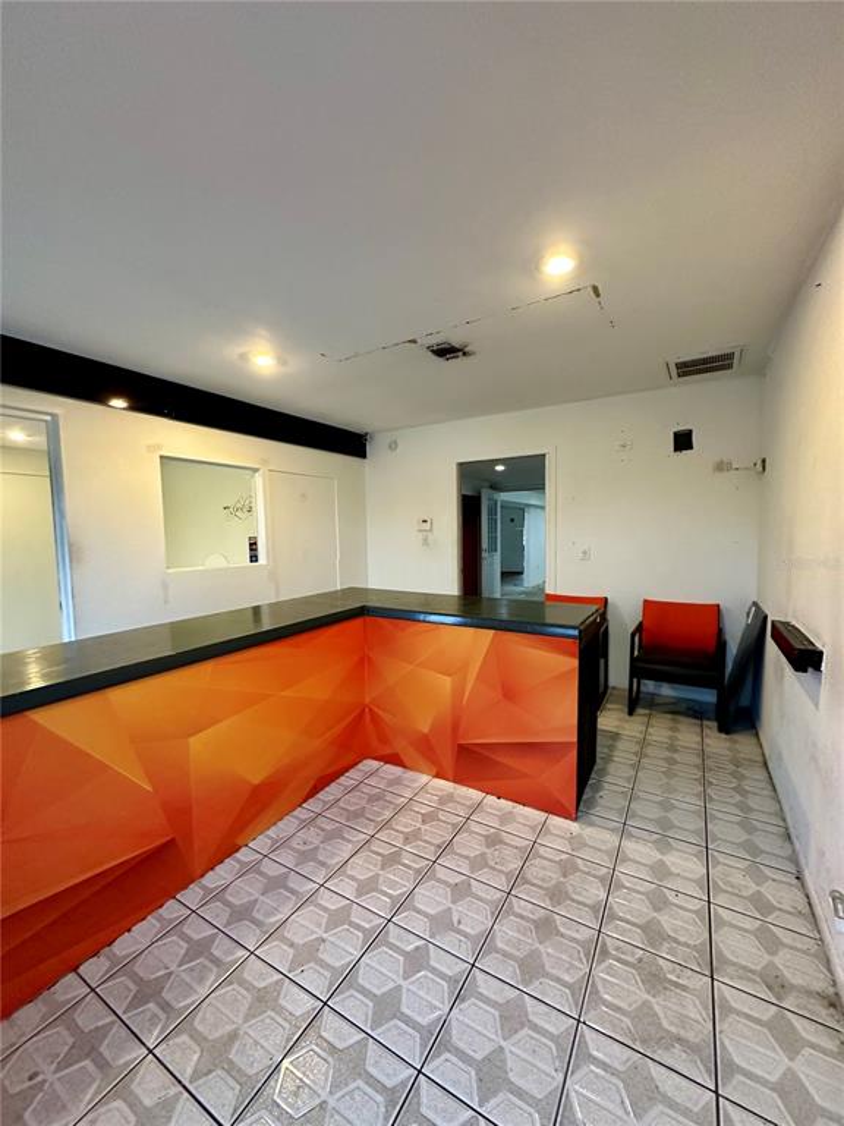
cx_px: 422
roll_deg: -0.2
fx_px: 455
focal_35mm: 14
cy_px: 563
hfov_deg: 85.7
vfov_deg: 102.1
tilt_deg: -4.0
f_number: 2.2
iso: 500
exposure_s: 1/60
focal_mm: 2.22
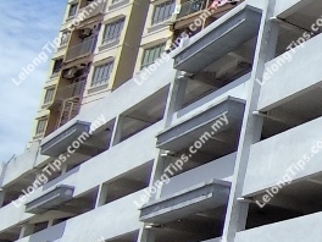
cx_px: 498
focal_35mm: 74
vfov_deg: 19.7
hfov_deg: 21.6
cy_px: 47
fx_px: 688
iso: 50
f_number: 2.2
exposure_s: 1/1910
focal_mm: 1.65
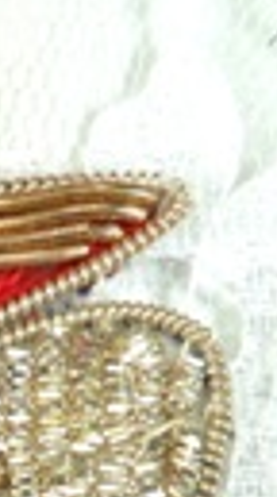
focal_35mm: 105
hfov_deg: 10.8
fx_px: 1379
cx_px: -214
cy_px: 667
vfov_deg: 18.8
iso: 80
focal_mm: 4.9
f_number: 3.5
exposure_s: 1/350
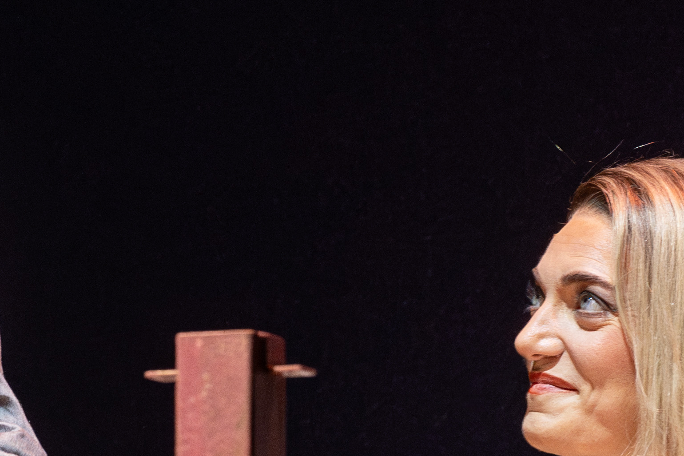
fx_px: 22211
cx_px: -284
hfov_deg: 1.8
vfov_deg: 1.2
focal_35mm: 1169
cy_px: 309
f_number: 6.3
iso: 2500
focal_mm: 300
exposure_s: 1/160
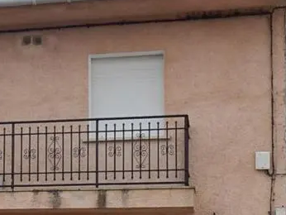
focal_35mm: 92
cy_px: 222
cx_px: 12
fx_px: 761
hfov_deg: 20.7
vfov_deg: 15.7
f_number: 3.9
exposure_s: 1/500
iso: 125
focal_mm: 5.5
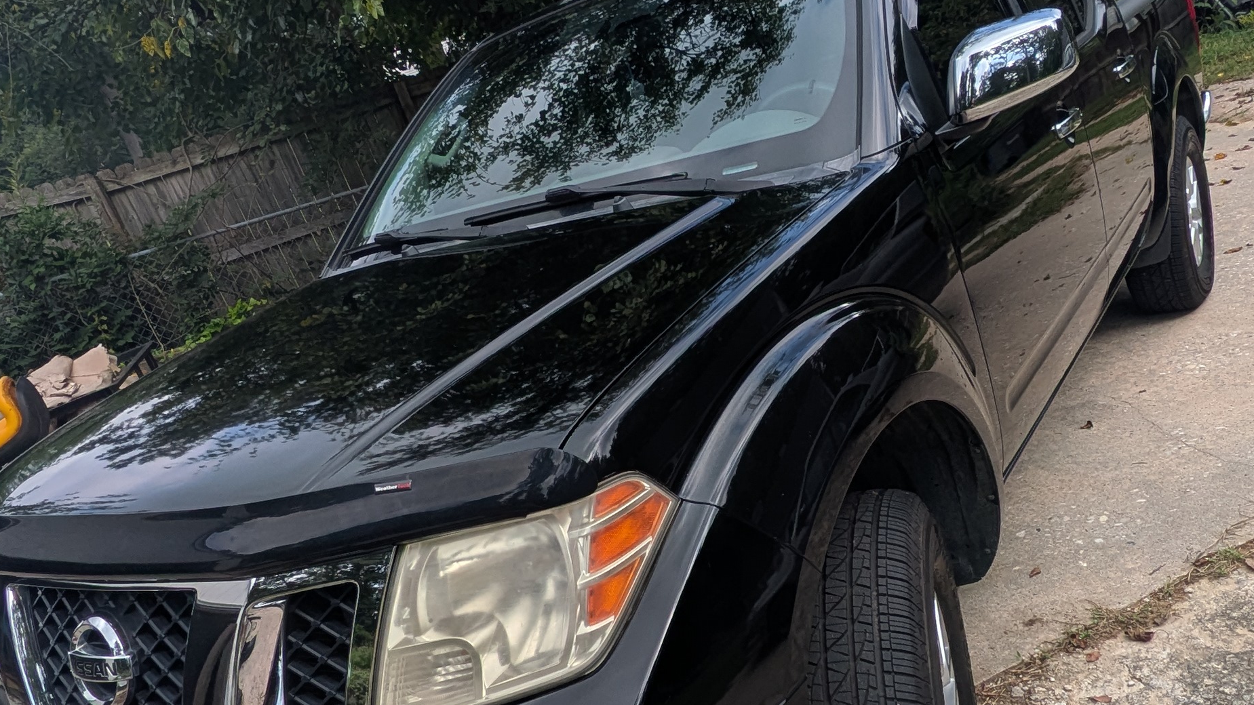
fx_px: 1097
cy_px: 398
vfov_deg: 35.6
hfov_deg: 59.2
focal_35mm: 33
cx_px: 716
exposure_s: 1/1376
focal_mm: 1.85
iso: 53
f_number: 2.2
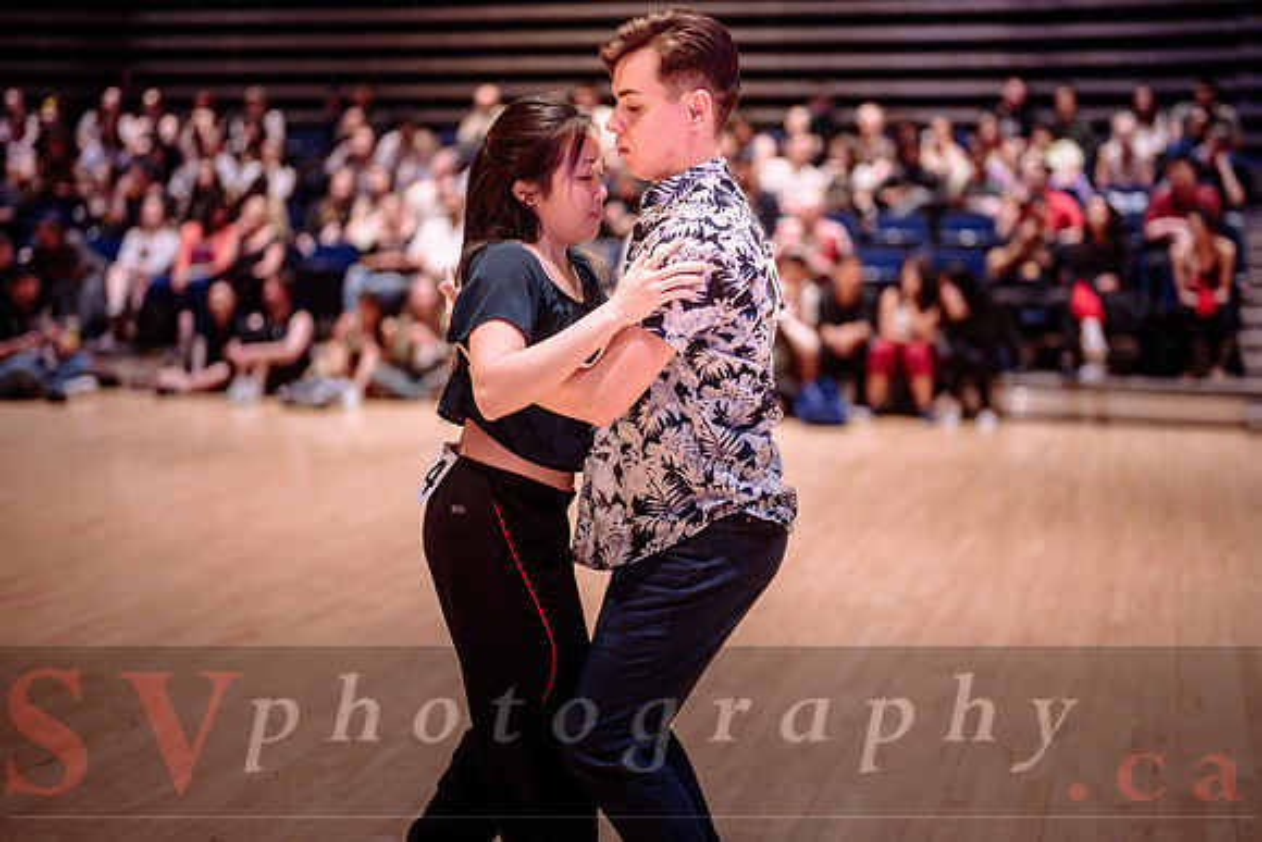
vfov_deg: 25.2
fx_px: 1882
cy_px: 406
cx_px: 667
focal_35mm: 54
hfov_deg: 37.1
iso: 1600
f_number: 1.2
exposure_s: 1/200
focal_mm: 50
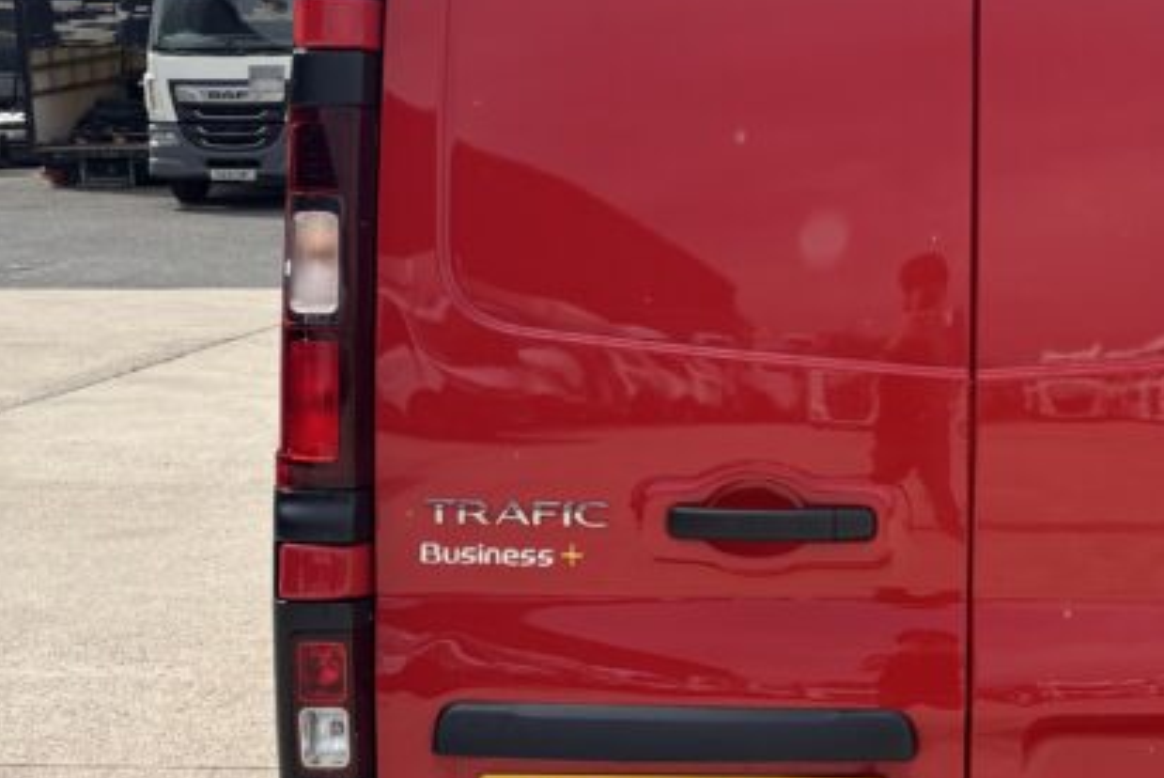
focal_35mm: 67
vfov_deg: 20.3
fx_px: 2168
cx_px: 970
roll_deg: -0.4
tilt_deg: -3.9
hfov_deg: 29.2
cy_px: 282
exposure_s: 1/3205
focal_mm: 5.96
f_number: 1.6
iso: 50
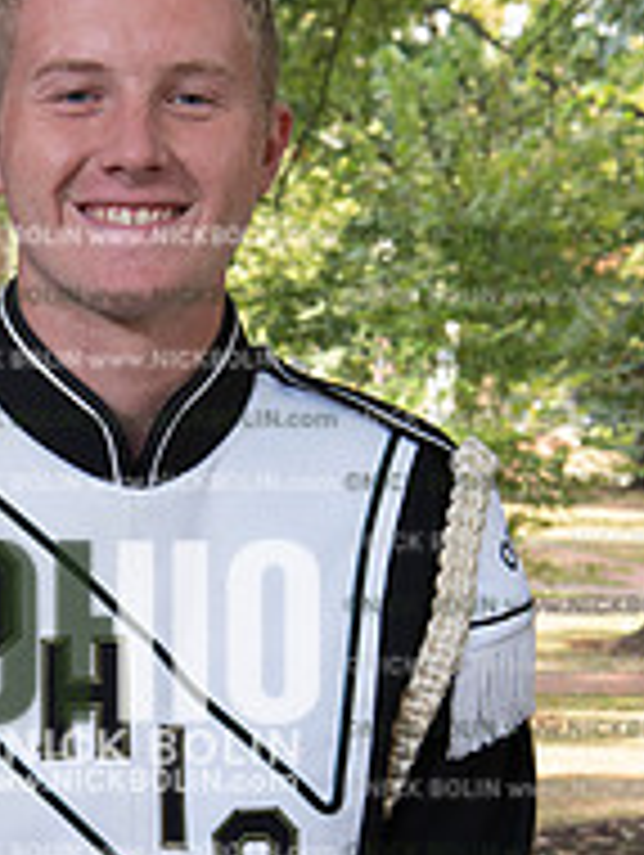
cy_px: 666
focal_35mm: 100
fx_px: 2475
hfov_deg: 14.7
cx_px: 131
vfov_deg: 19.4
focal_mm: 44
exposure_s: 1/100
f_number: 8
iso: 800
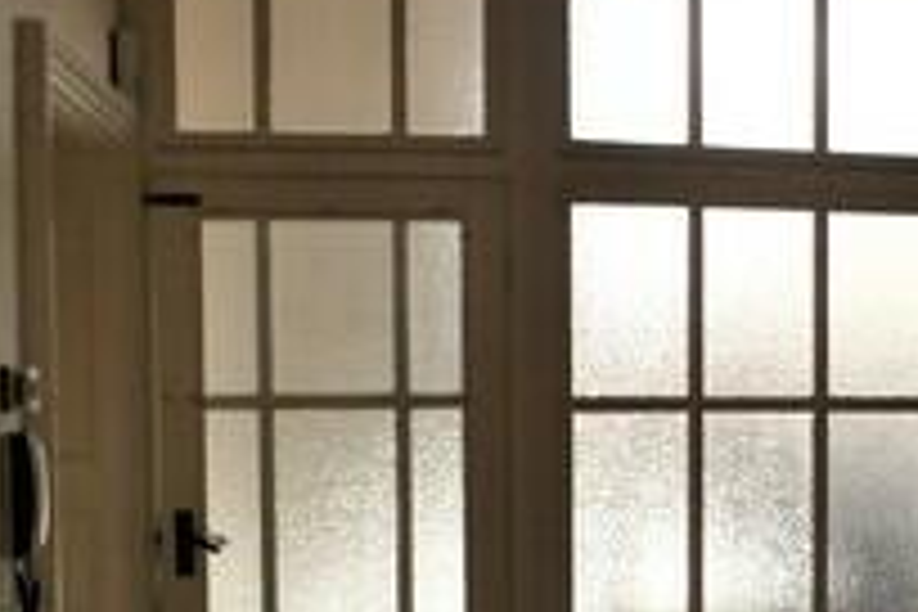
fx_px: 1963
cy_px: 556
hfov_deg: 26.0
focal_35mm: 77
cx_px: 670
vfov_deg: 17.4
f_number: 2.4
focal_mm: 16
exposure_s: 1/60
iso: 200
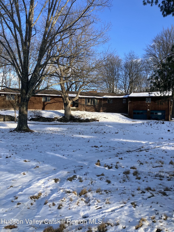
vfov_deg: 63.4
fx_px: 188
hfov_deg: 49.7
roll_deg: -2.1
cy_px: 116
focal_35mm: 28
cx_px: 87
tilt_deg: +0.7
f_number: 1.8
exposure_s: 1/934
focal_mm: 3.99
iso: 32
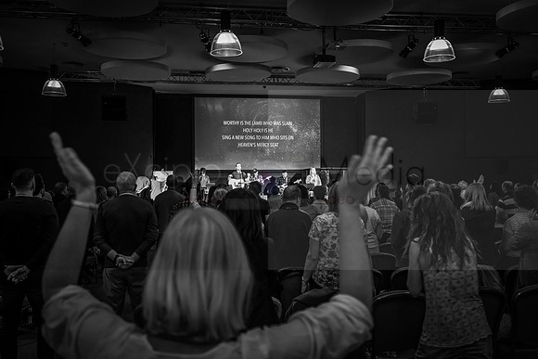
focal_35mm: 35
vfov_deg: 37.4
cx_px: 269
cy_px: 180
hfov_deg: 53.8
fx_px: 530
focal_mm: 35
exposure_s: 1/40
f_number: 4
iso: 1600
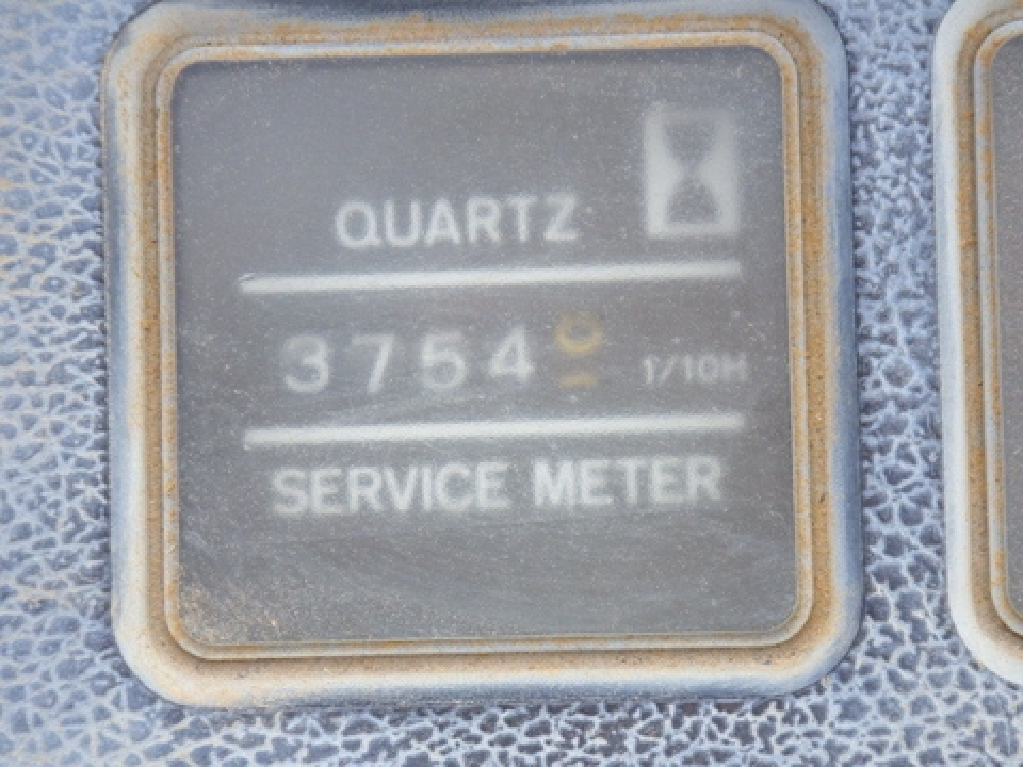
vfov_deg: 12.9
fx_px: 3399
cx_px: 512
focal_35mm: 115
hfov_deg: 17.1
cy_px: 384
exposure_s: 1/100
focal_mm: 20.6
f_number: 5.2
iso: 200
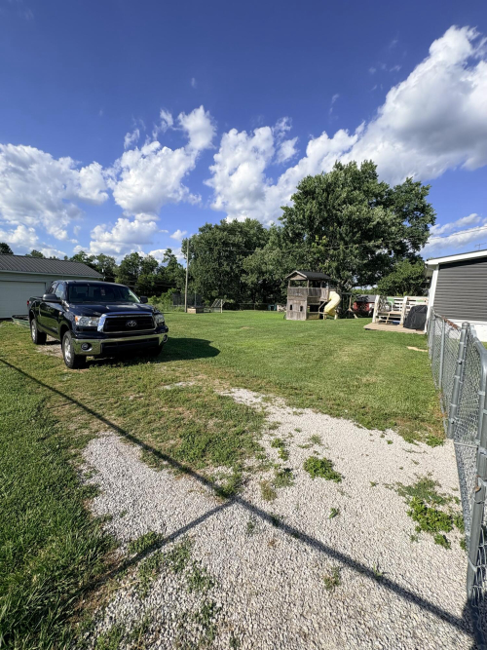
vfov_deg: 102.1
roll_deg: -2.7
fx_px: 263
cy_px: 325
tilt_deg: -6.4
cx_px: 244
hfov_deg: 85.7
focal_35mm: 14
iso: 50
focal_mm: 2.22
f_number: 2.2
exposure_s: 1/1748
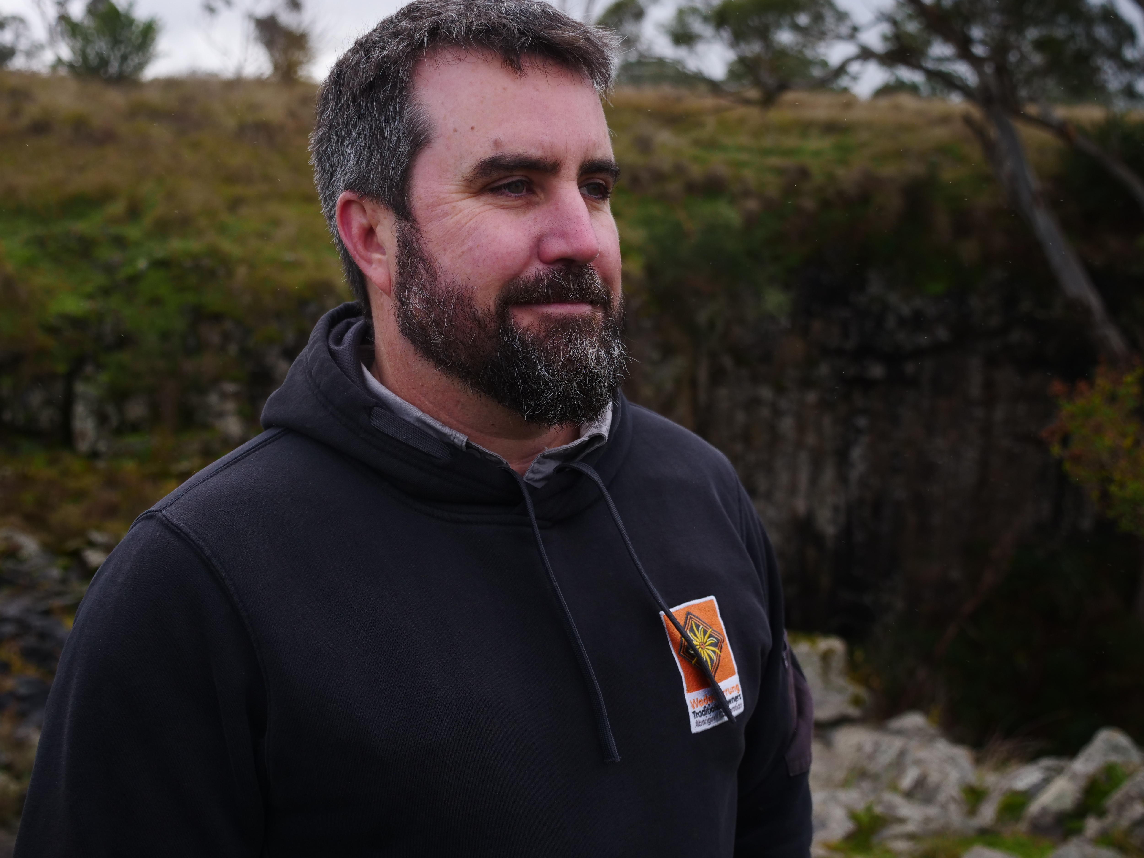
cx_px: 572
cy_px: 429
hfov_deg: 42.9
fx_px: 1454
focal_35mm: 44
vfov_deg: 32.9
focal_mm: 22
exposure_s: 1/1600
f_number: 3.2
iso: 320
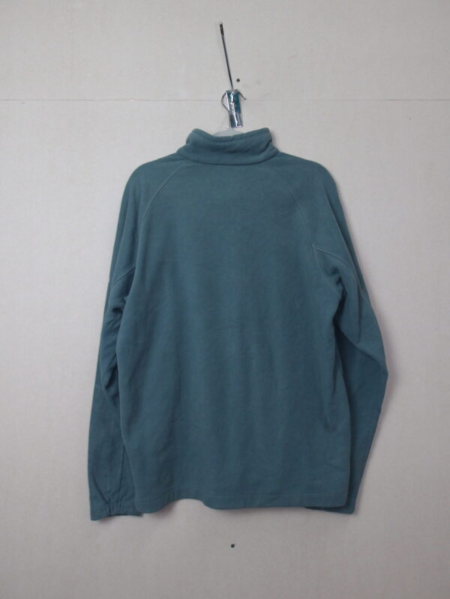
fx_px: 468
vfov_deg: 65.3
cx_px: 225
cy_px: 300
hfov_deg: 51.4
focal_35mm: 27
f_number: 3
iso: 200
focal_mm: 4.9
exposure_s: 1/60
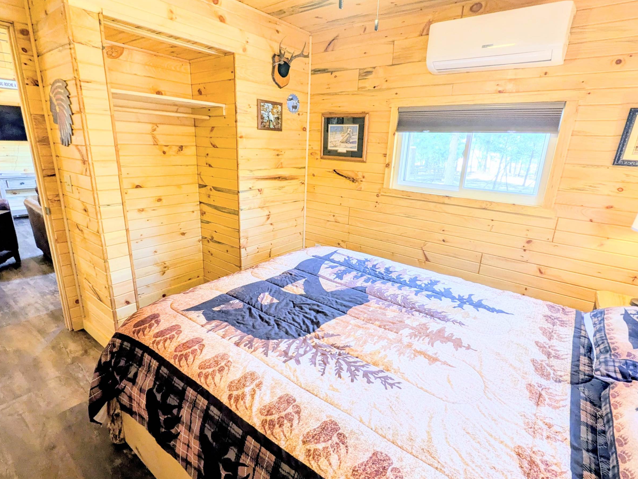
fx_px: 332
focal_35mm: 18
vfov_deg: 71.6
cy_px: 237
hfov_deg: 87.7
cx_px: 317
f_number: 2.2
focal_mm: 1.83
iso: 56
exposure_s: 1/40
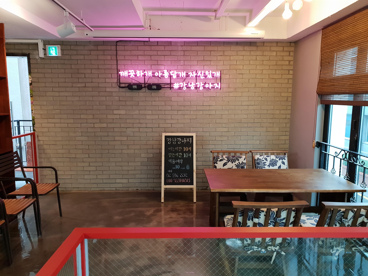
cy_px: 138
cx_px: 184
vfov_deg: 53.1
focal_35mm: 26
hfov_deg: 67.3
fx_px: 276
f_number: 2.4
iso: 400
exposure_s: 1/60
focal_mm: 4.3
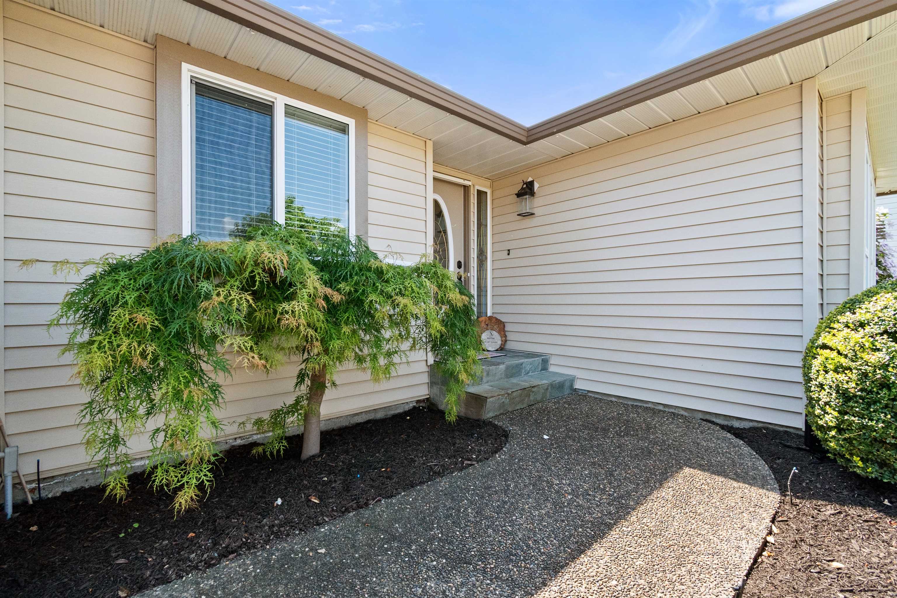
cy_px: 299
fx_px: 374
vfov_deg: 77.3
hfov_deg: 100.4
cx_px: 448
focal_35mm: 15
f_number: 7.1
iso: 200
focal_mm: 10
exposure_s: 1/400
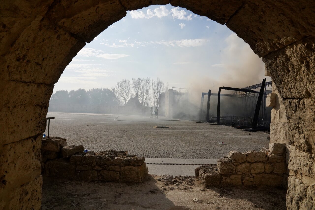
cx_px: 158
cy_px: 105
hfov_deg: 73.8
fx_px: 210
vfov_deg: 53.1
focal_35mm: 24
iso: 3200
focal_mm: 24
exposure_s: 1/8000
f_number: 13
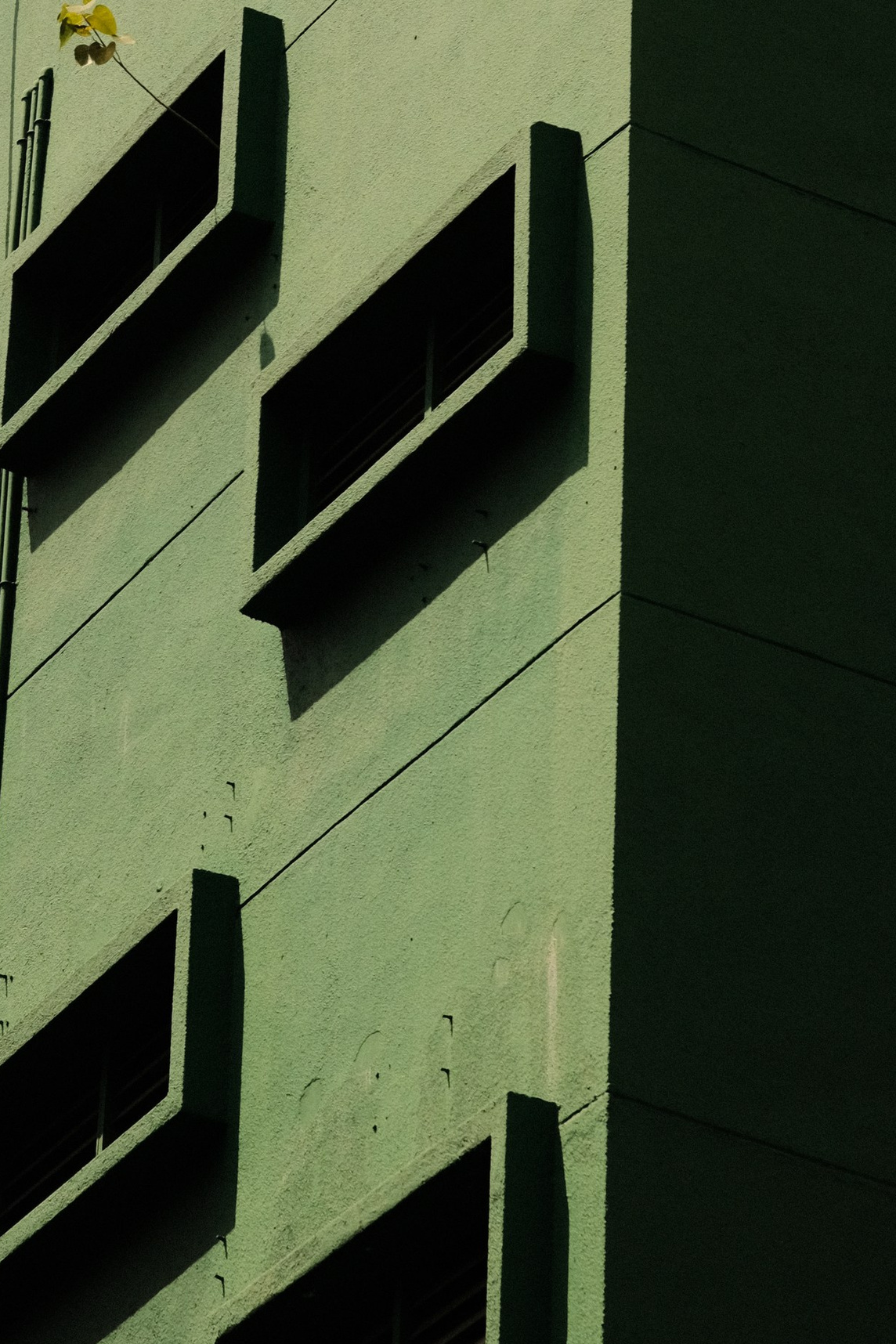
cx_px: 189
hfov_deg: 7.3
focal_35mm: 188
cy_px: 175
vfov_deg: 10.9
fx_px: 7018
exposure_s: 1/1000
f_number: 5.6
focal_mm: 56
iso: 800
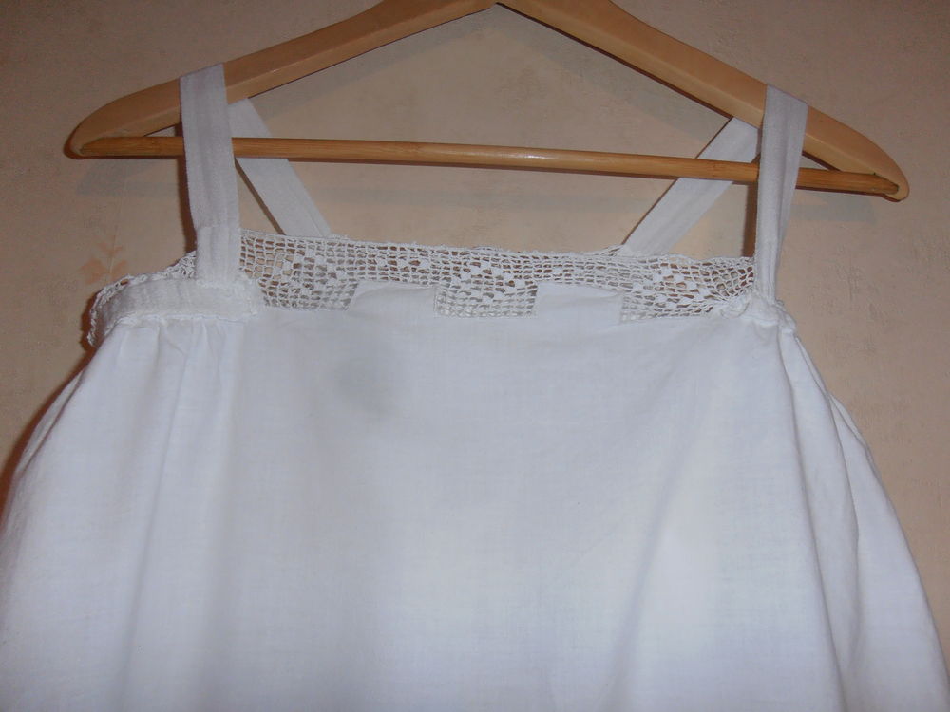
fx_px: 659
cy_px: 356
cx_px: 475
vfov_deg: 56.8
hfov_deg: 71.6
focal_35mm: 24
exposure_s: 1/30
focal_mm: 4.2
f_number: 3
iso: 125
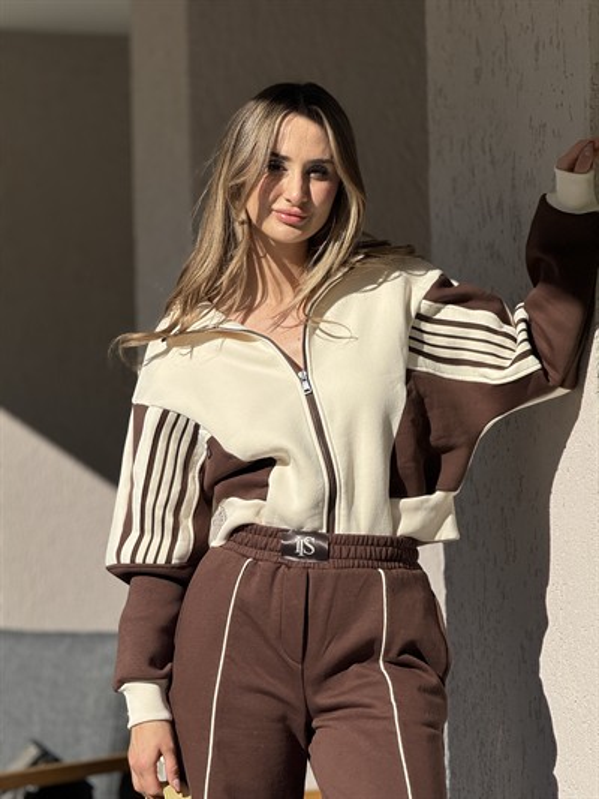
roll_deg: +1.0
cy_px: 400
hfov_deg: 12.4
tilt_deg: +2.2
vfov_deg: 16.4
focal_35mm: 120
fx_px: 2768
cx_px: 300
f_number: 2.8
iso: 40
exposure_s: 1/4975
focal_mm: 15.66
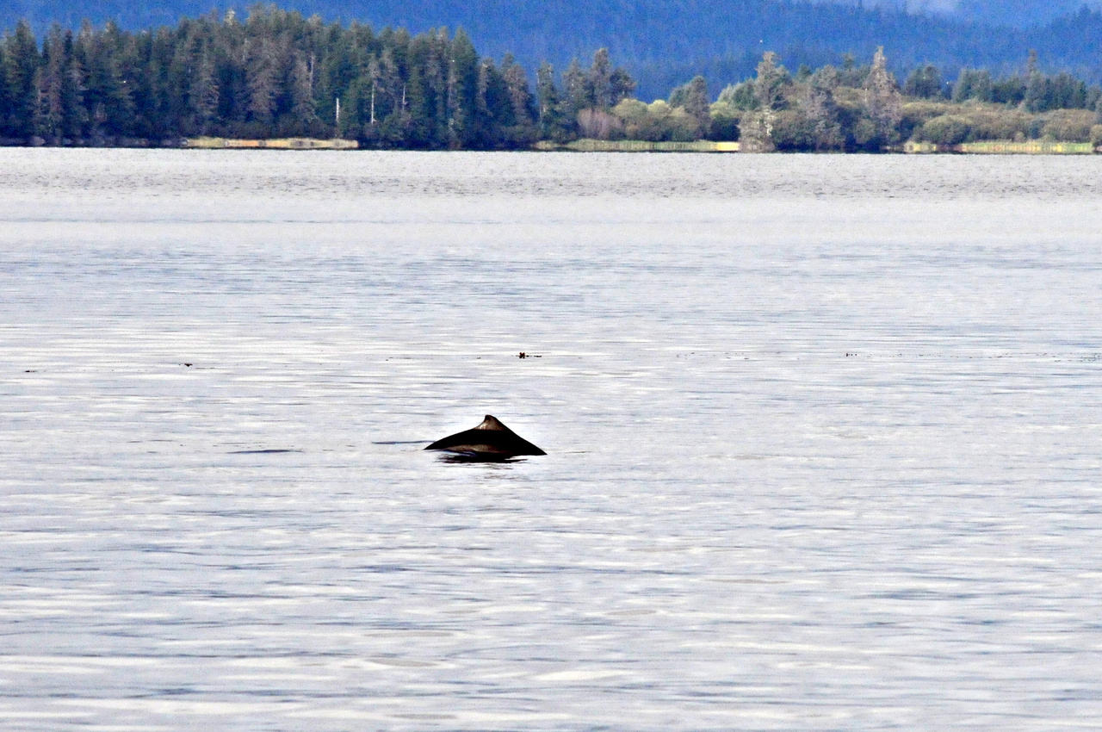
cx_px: 551
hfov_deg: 6.5
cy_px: 366
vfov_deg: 4.4
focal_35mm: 315
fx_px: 9630
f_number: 13
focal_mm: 210
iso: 1000
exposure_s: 1/1600
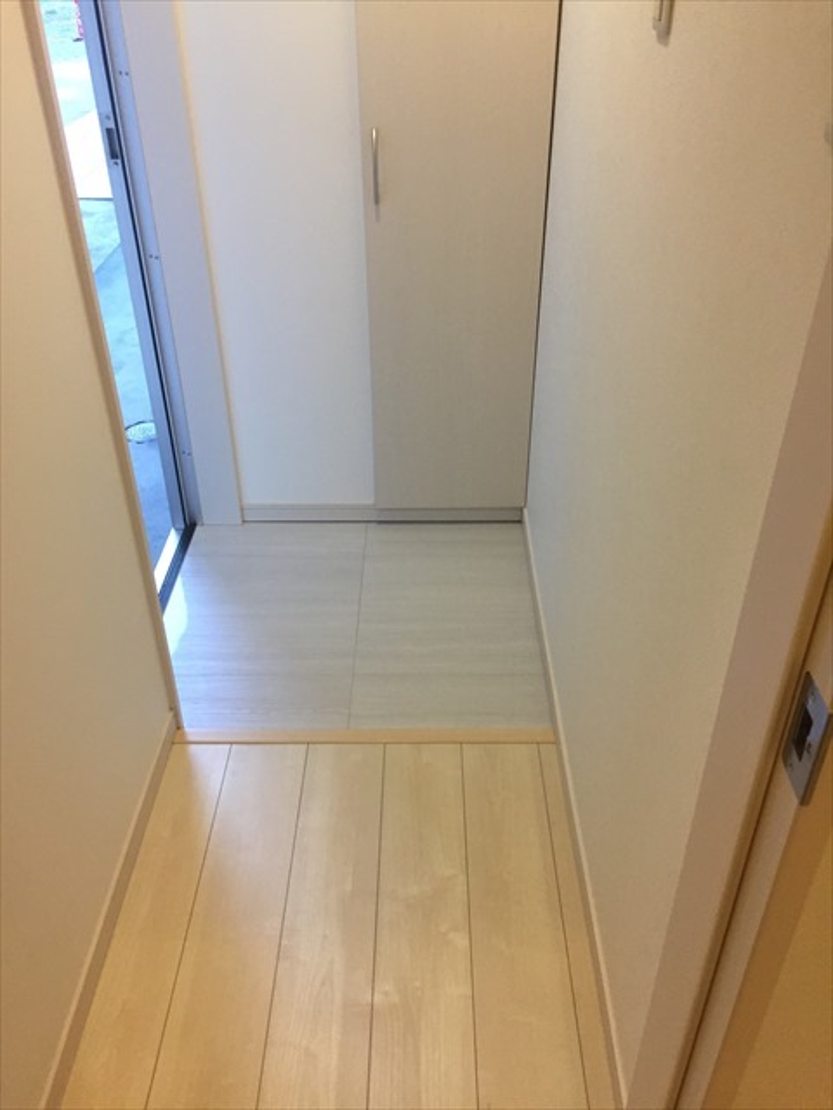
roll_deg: +1.3
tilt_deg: -33.8
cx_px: 416
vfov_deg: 61.7
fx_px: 930
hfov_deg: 48.2
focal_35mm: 29
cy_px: 555
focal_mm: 4.15
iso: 125
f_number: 2.2
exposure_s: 1/30
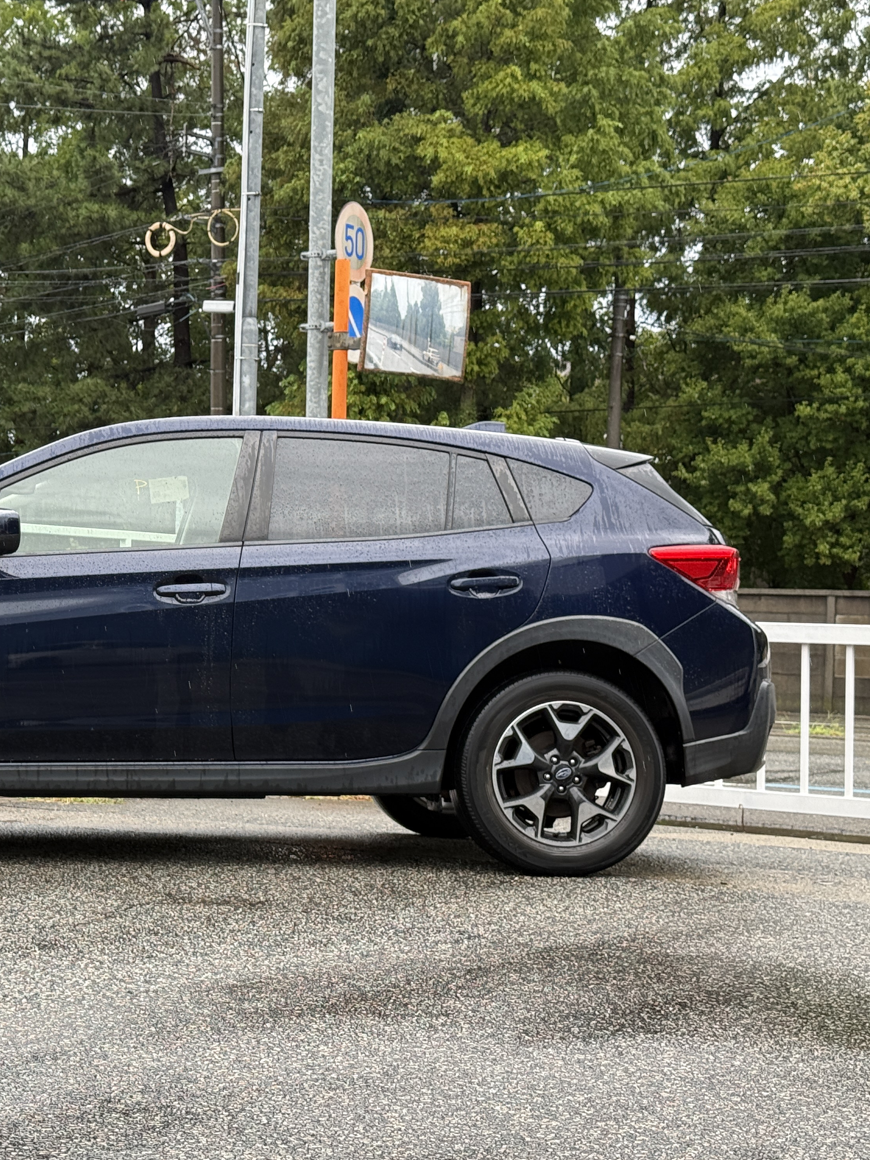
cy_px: 587
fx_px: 2178
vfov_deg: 29.8
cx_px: 101
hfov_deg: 22.1
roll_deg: -1.1
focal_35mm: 65
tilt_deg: +1.1
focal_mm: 6.76
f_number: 1.78
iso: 80
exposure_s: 1/527
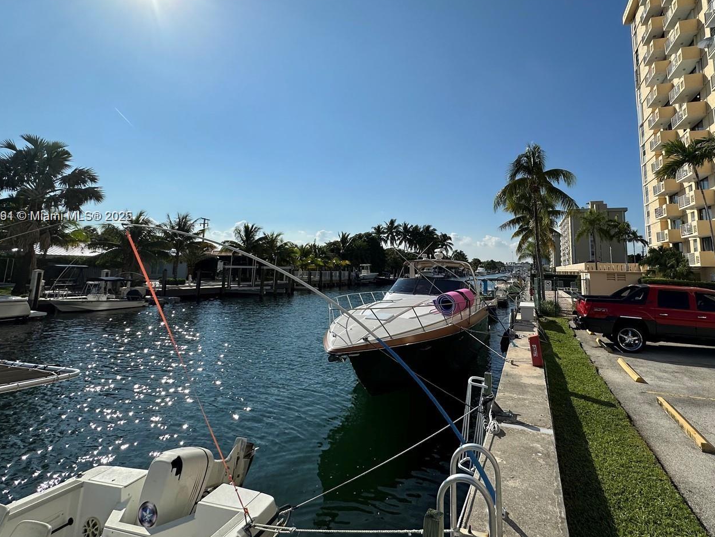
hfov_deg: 87.2
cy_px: 217
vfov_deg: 70.9
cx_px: 408
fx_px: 372
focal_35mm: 18
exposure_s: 1/5814
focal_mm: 2.22
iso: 50
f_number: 2.2
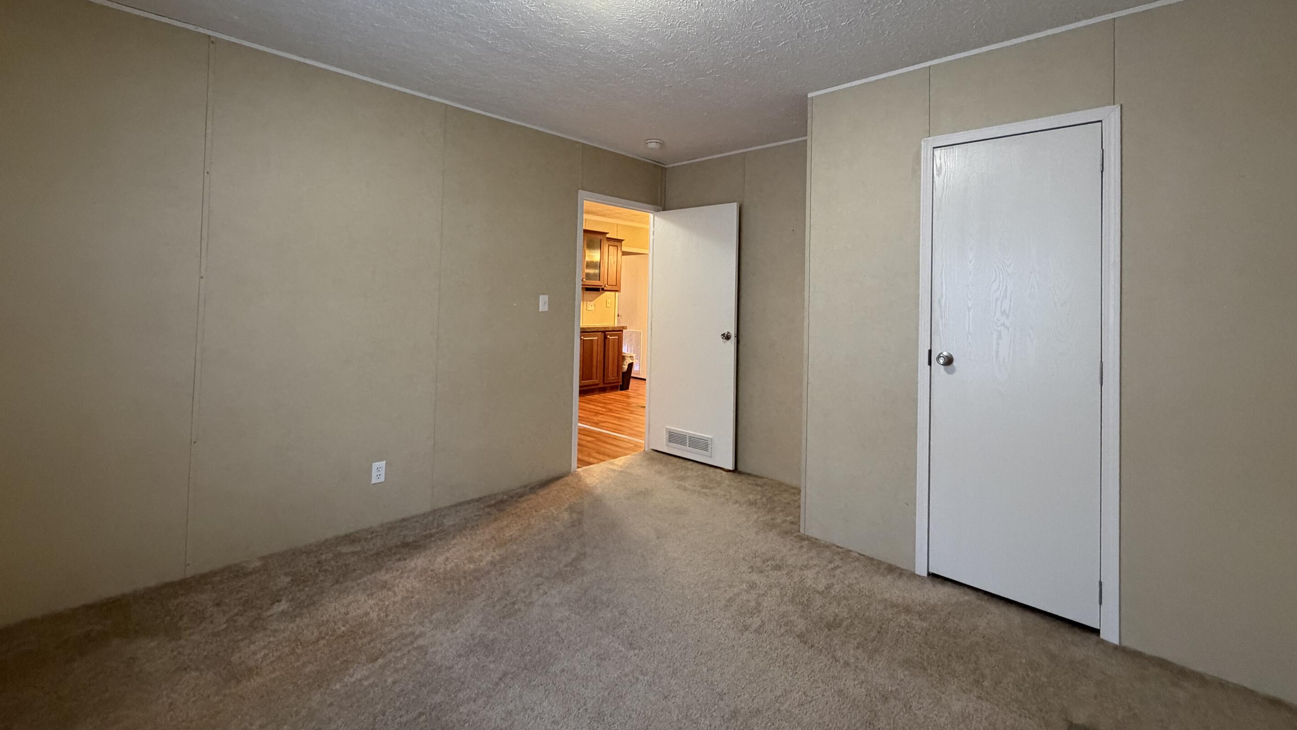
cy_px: 286
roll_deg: -1.3
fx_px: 550
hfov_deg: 99.4
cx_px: 649
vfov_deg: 66.3
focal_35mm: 16
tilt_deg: +1.1
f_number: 2.2
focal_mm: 2.22
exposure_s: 1/60
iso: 640
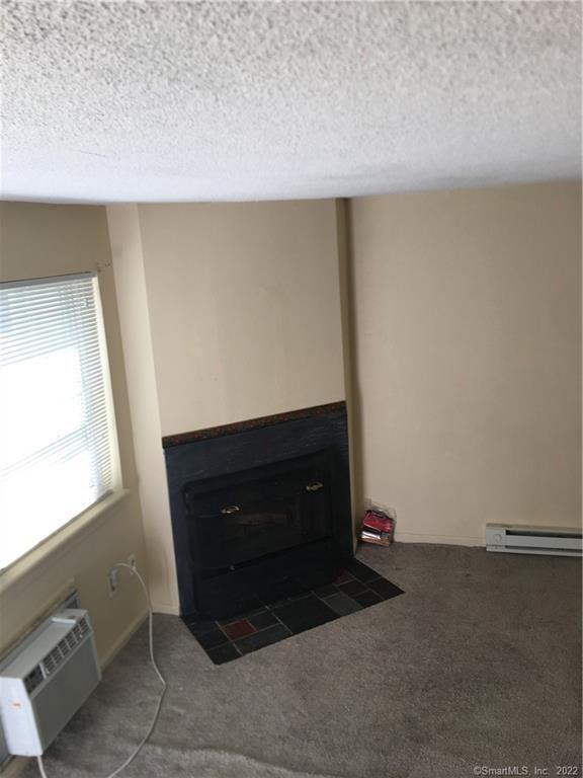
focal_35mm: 29
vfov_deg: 61.7
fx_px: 651
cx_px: 292
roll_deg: +1.4
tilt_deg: -11.1
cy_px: 389
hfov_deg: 48.2
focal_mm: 4.15
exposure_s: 1/60
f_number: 2.2
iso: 32
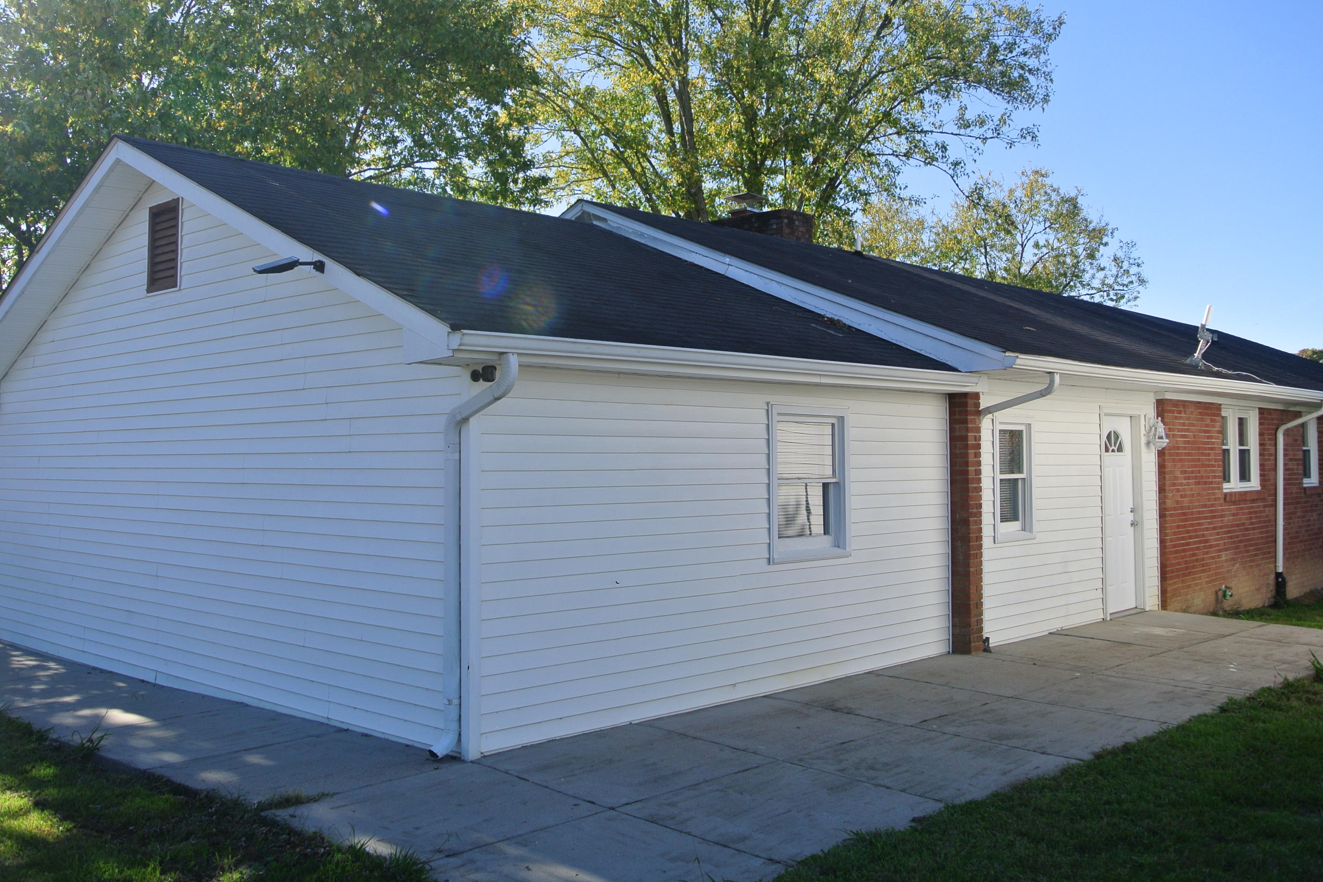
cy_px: 427
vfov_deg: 40.0
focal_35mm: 33
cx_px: 679
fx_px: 1213
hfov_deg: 57.2
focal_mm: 12.2
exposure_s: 1/400
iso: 100
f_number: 4.5
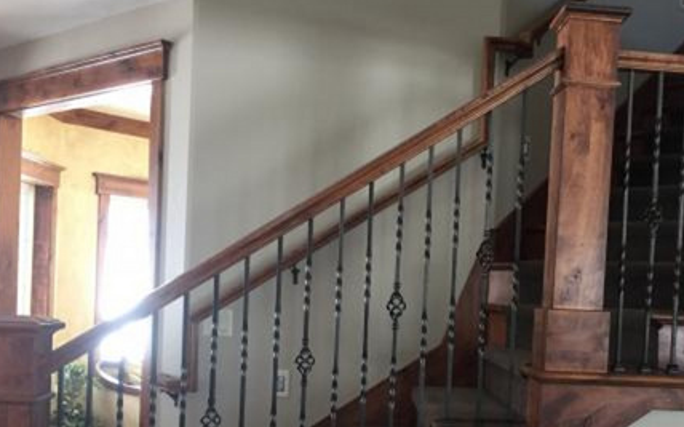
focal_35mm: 46
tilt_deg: -1.9
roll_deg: -2.9
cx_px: 443
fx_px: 857
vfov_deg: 27.5
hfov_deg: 43.0
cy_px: 325
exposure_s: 1/30
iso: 50
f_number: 2.2
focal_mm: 4.15
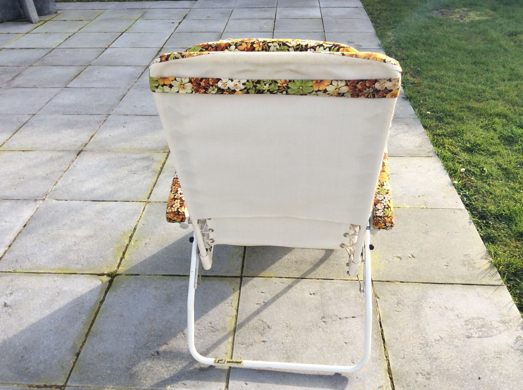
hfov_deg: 56.9
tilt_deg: -33.7
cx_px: 262
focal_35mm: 32
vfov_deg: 44.1
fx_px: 483
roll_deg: +3.8
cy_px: 195
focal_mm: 3.3
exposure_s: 1/520
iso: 32
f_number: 2.4
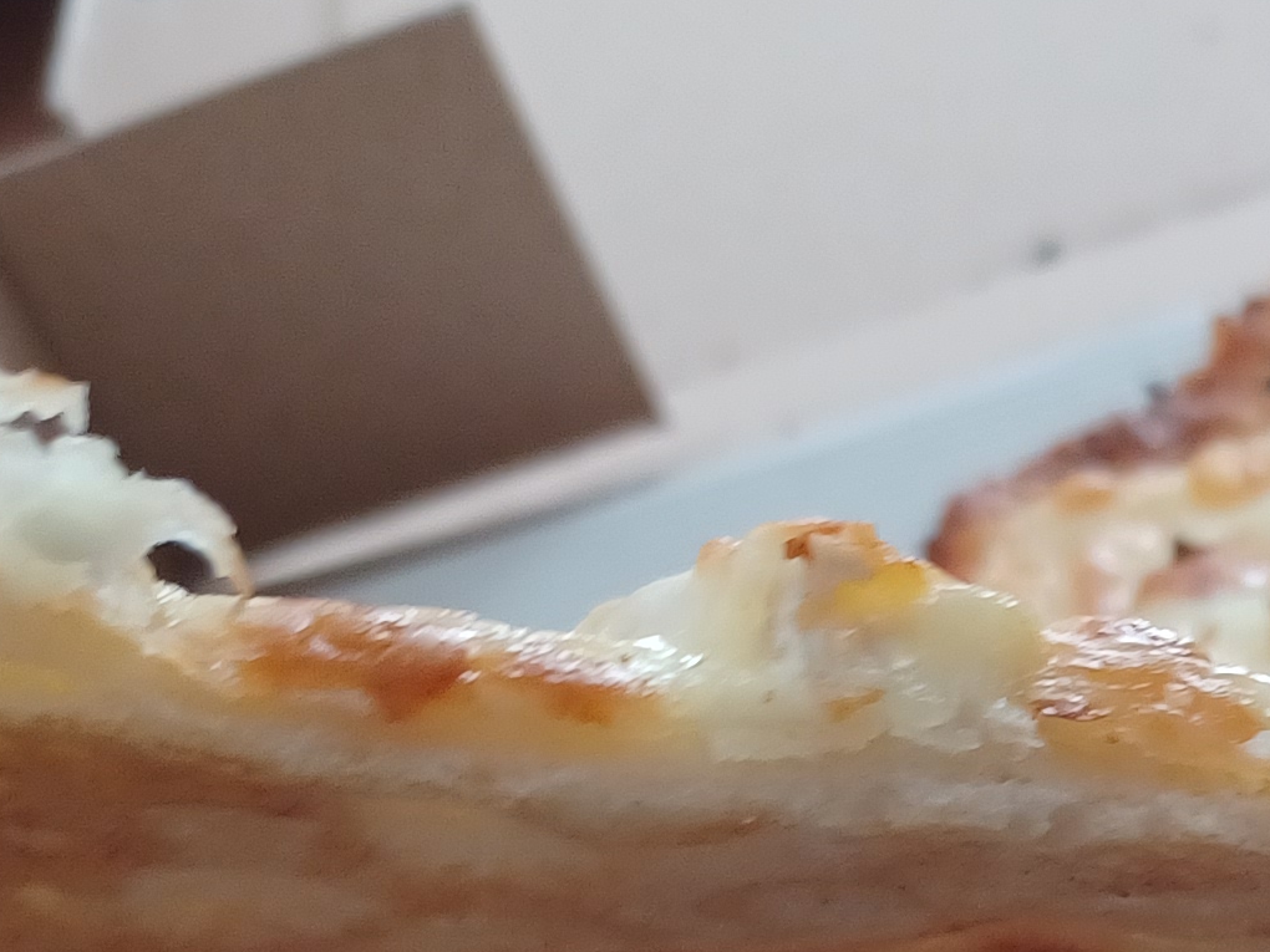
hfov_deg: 19.0
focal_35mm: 98
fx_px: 3595
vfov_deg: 13.6
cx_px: 1497
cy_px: 1690
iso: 160
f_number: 1.8
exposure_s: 1/50
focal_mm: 4.6
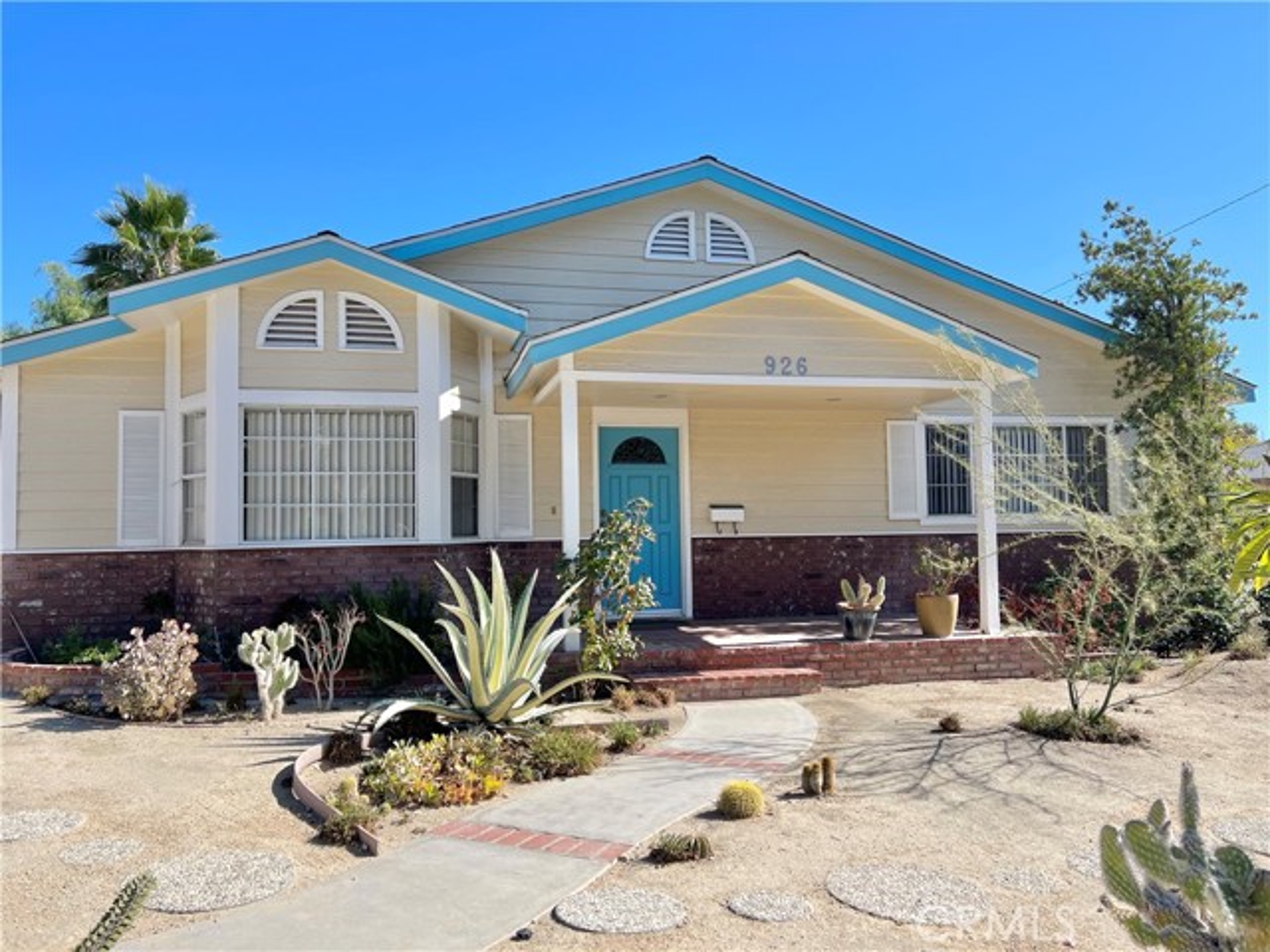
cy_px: 476
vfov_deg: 53.1
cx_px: 635
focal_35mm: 26
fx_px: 954
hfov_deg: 67.3
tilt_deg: +1.7
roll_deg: +0.8
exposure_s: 1/2994
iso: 50
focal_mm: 5.7
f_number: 1.5
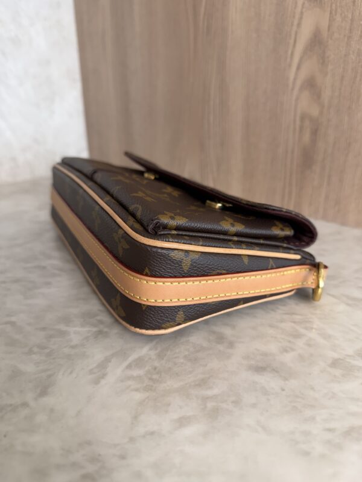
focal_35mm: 24
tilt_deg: -20.5
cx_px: 181
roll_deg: +1.4
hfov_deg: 56.8
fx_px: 335
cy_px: 241
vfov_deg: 71.6
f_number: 1.78
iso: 125
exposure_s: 1/120
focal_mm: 6.76
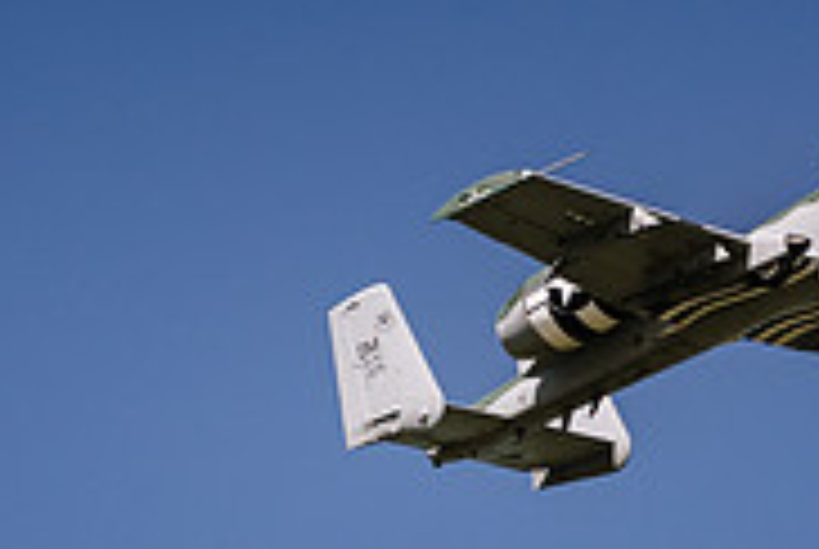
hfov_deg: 2.0
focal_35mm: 1050
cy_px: 329
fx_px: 23926
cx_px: 693
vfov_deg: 1.3
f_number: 5.6
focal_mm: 250
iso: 160
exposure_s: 1/2000
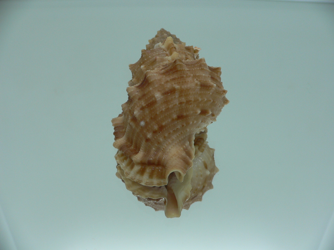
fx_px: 338
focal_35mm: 35
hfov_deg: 52.6
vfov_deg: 40.7
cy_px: 125
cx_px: 167
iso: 80
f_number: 2.8
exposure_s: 1/60
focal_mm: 4.6
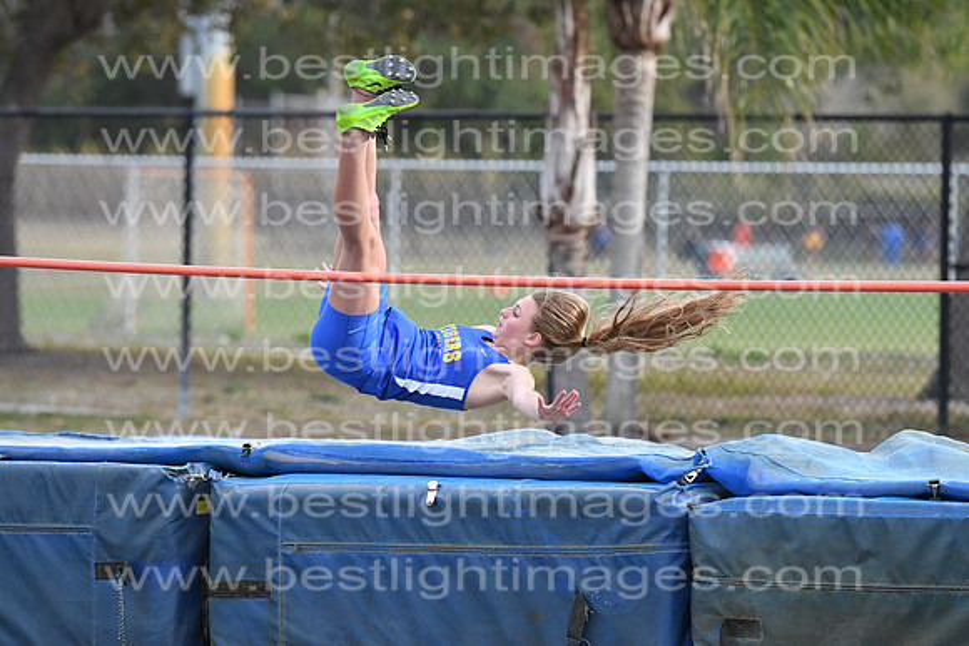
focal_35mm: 262
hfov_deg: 7.8
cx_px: 484
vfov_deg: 5.2
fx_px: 7067
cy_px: 323
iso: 400
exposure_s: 1/1250
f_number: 4
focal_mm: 175
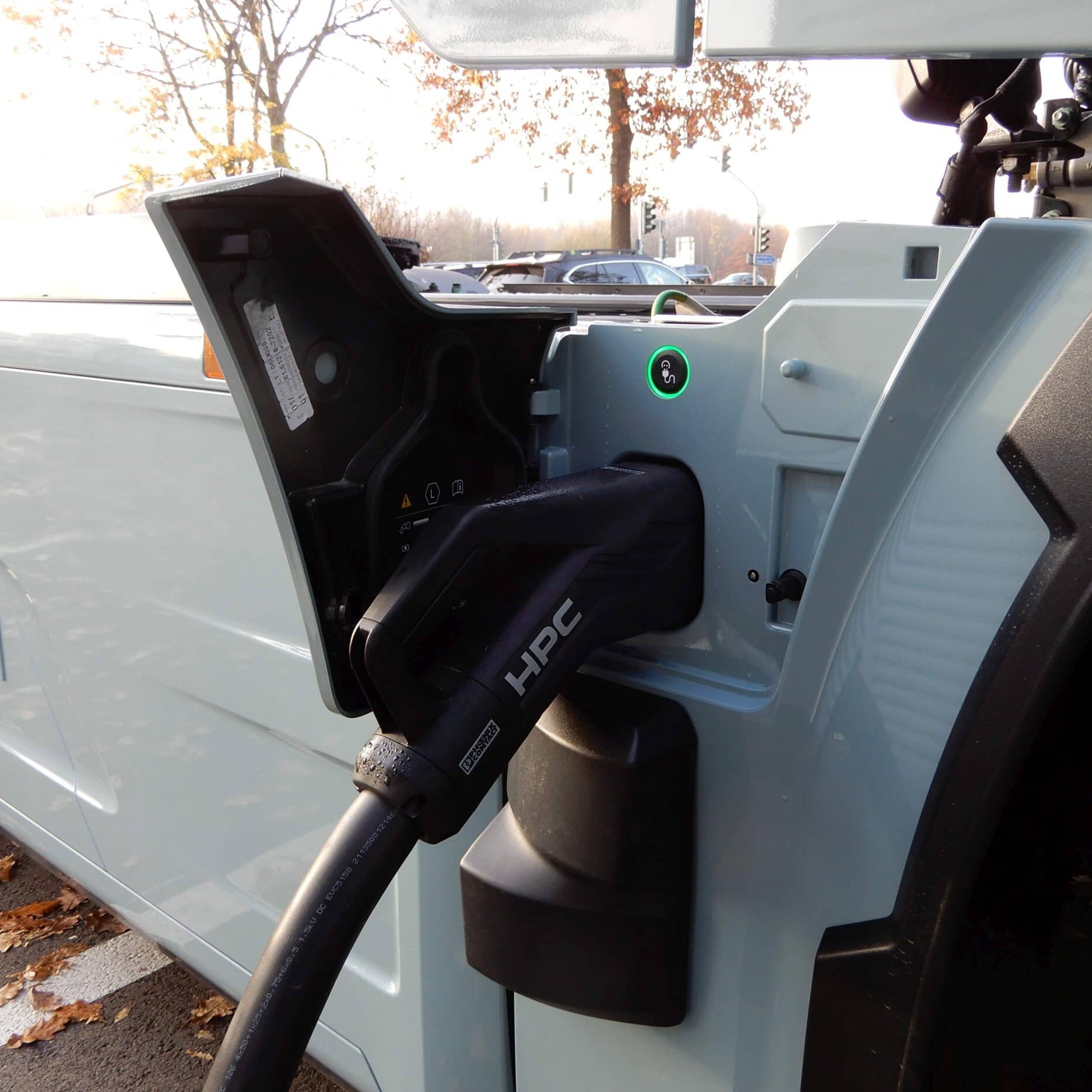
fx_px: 1035
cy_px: 543
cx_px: 584
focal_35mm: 29
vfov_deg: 55.6
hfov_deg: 55.6
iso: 80
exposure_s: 1/40
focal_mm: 4.3
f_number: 3.4
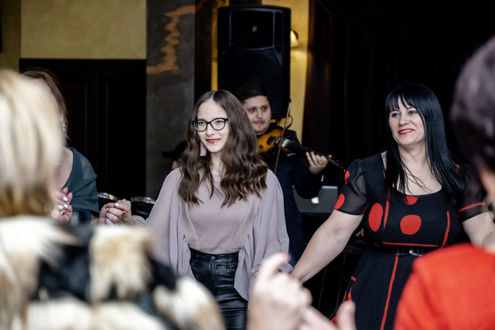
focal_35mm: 83
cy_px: 165
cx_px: 248
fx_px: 1141
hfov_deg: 24.5
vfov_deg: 16.5
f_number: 2.8
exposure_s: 1/160
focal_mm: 55
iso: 1250
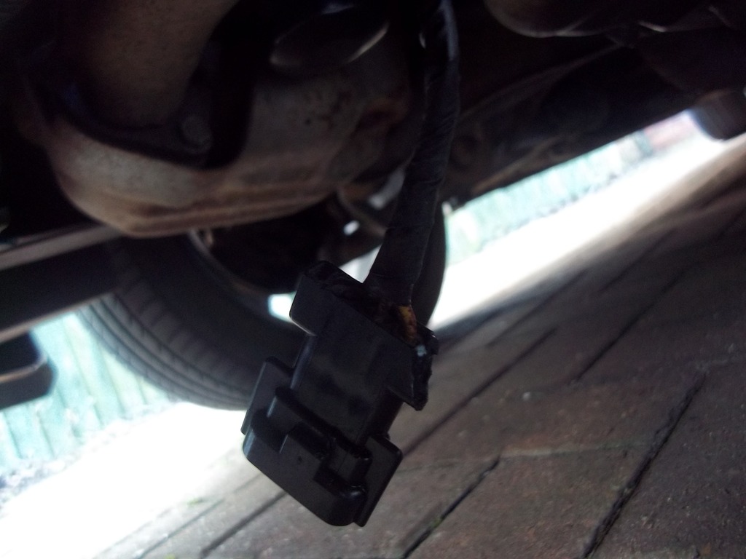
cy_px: 280
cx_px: 373
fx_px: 690
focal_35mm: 32
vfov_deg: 44.2
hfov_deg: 56.8
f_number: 2.9
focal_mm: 5.7
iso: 160
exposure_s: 1/15
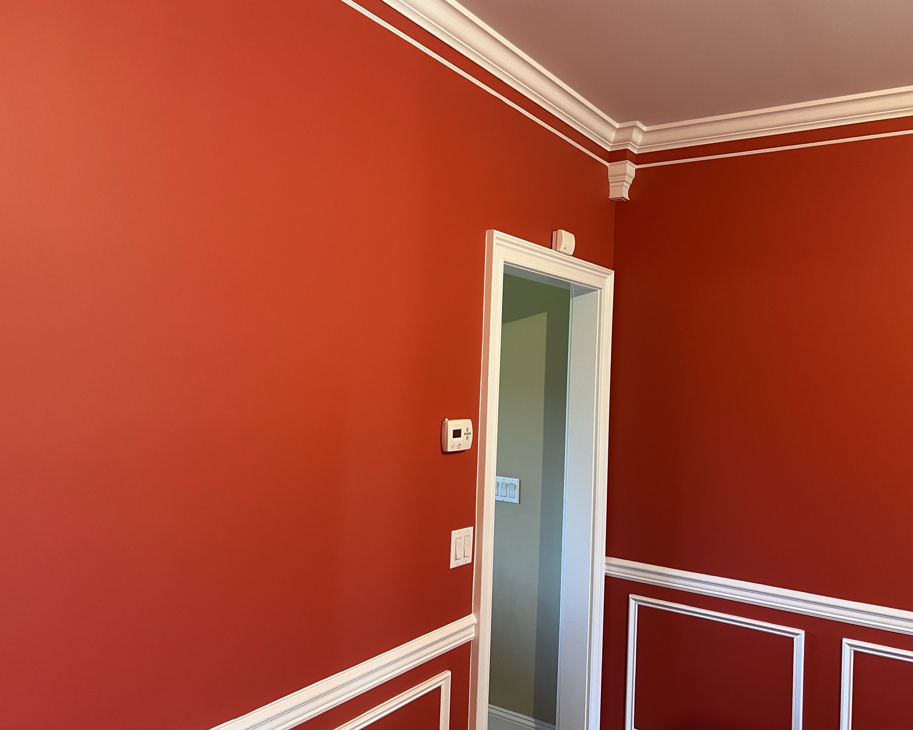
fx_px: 757
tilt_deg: -0.1
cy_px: 360
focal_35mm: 28
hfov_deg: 62.2
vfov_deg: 51.5
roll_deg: -2.9
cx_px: 454
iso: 400
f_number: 1.5
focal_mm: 5.7
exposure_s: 1/60
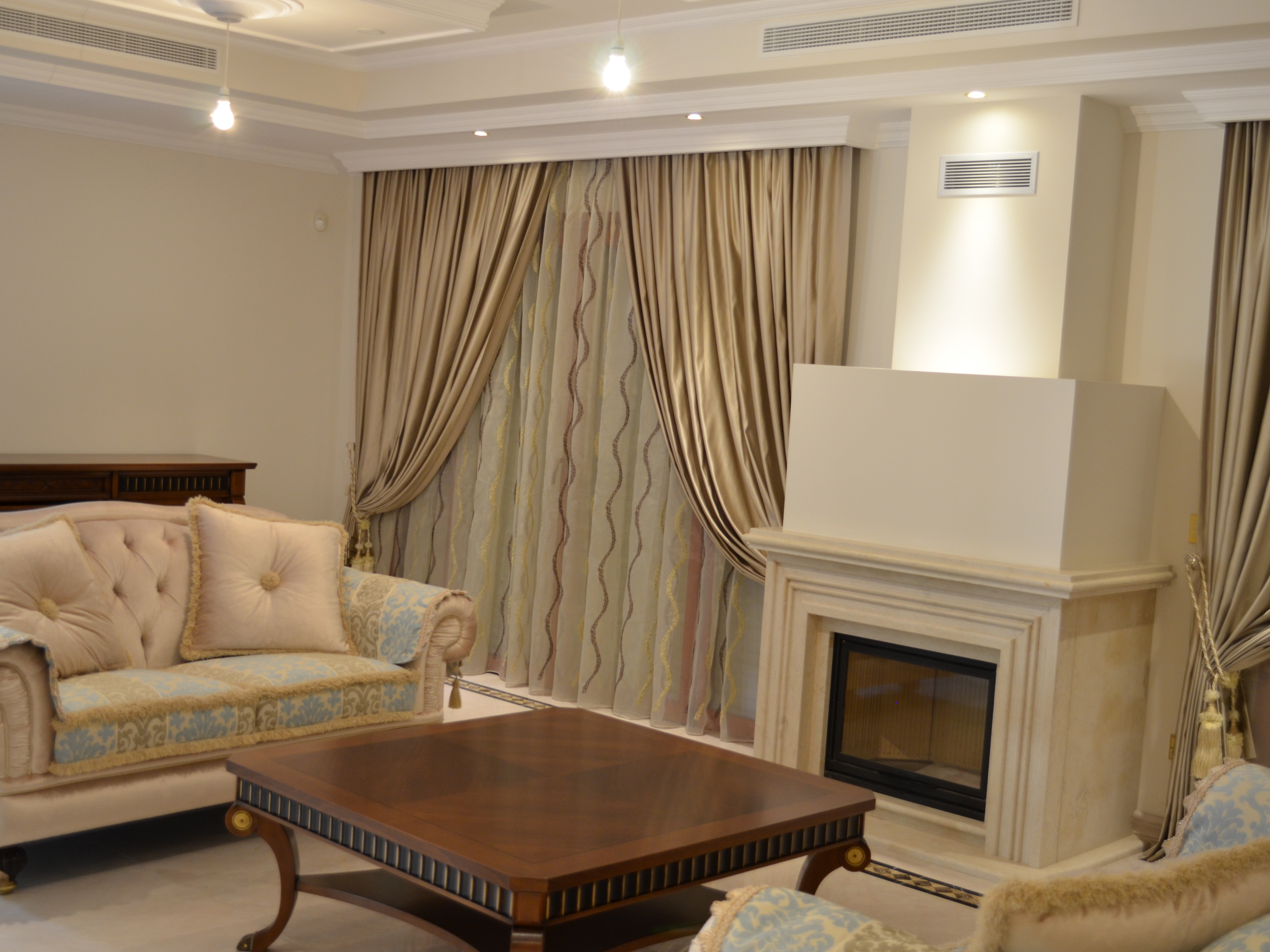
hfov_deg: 43.8
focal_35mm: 43
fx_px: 1578
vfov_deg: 33.6
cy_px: 477
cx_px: 645
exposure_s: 1/10
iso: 500
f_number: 4.2
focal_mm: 26
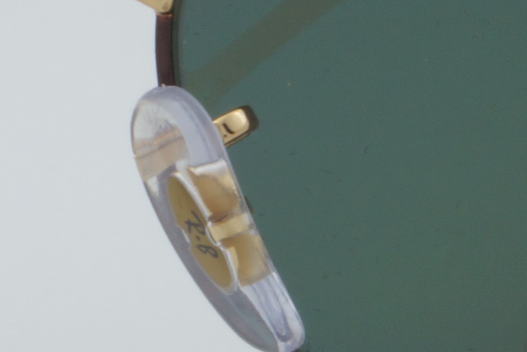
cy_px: 136
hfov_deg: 4.8
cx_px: 5
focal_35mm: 433
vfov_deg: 3.2
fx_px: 6333
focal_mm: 55
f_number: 29
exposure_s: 1/4
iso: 100
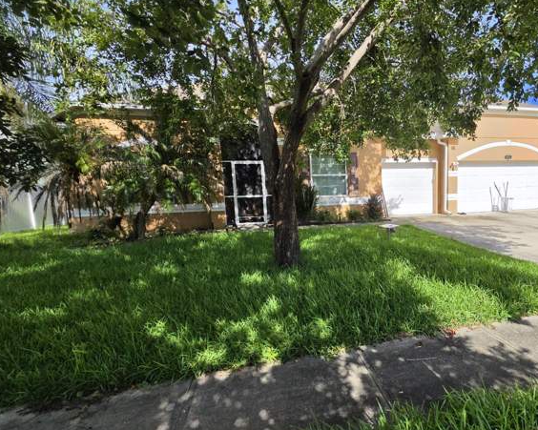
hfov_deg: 83.4
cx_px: 360
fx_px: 287
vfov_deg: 73.6
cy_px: 236
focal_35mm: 18
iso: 100
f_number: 2.2
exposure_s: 1/3768
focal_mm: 2.2
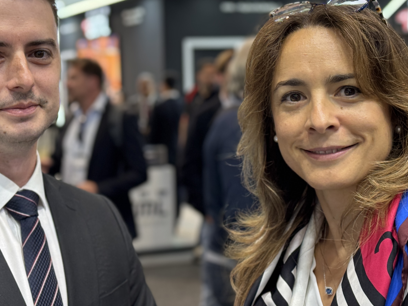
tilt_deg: +0.1
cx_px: 161
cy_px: 102
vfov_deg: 17.9
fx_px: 966
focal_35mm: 82
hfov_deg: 23.8
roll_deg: +1.8
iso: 100
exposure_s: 1/100
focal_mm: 6.76
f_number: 1.78
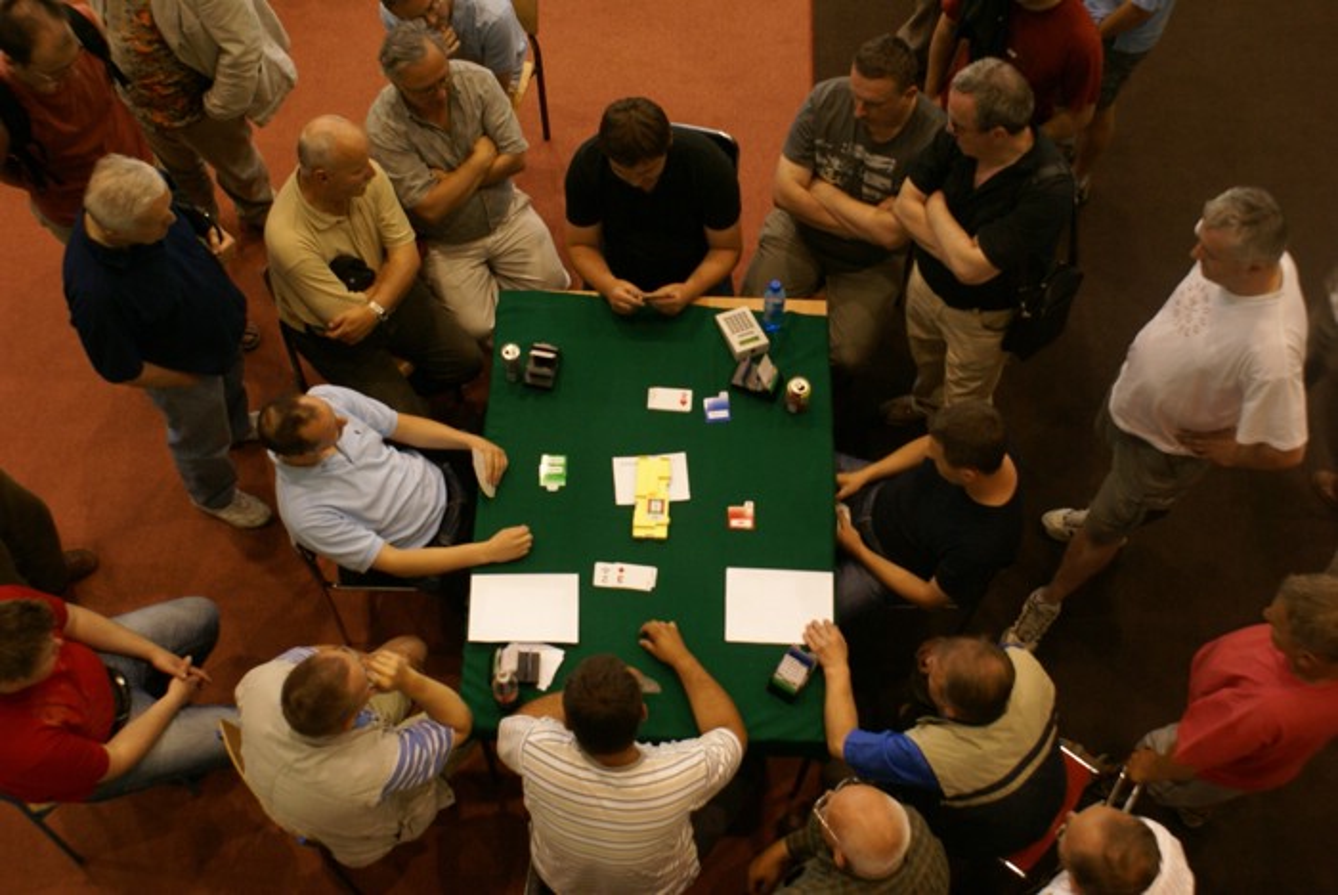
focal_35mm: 39
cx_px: 669
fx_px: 1451
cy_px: 448
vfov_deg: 34.3
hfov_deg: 49.5
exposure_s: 1/30
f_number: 5.6
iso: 400
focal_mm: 26
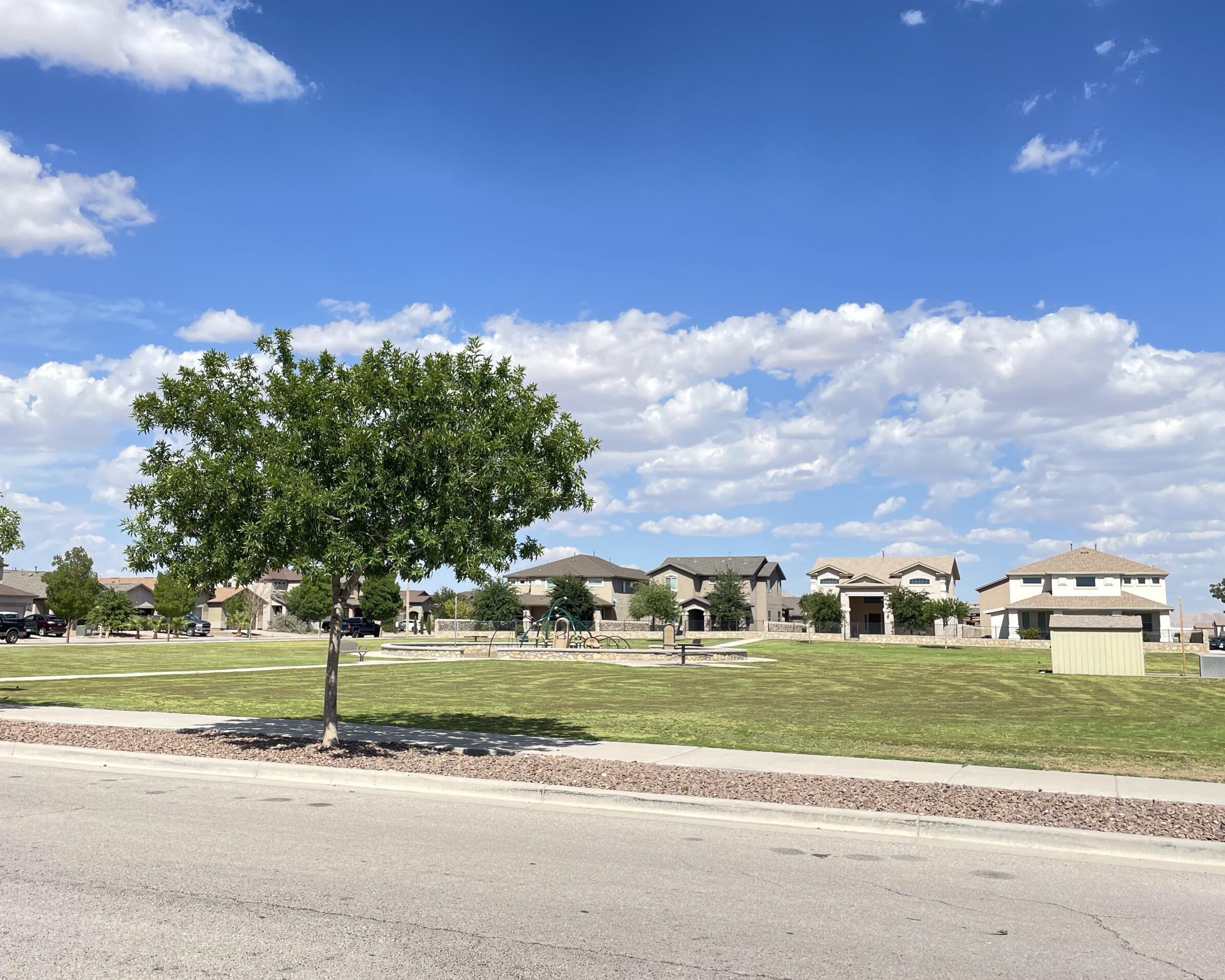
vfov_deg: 45.8
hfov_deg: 55.5
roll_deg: +0.1
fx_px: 1160
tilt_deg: +8.9
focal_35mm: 32
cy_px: 488
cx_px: 541
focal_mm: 4.2
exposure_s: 1/1984
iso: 32
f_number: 1.6
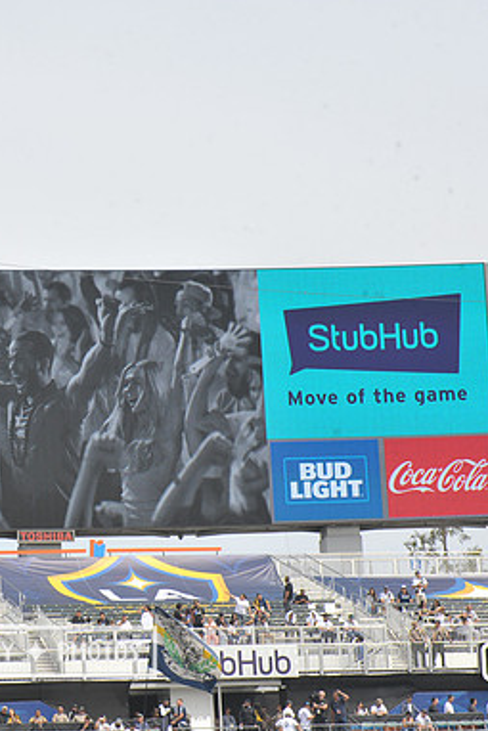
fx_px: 3575
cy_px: 364
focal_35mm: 176
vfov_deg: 11.7
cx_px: 21
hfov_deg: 7.8
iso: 500
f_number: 13
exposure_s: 1/640
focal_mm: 116
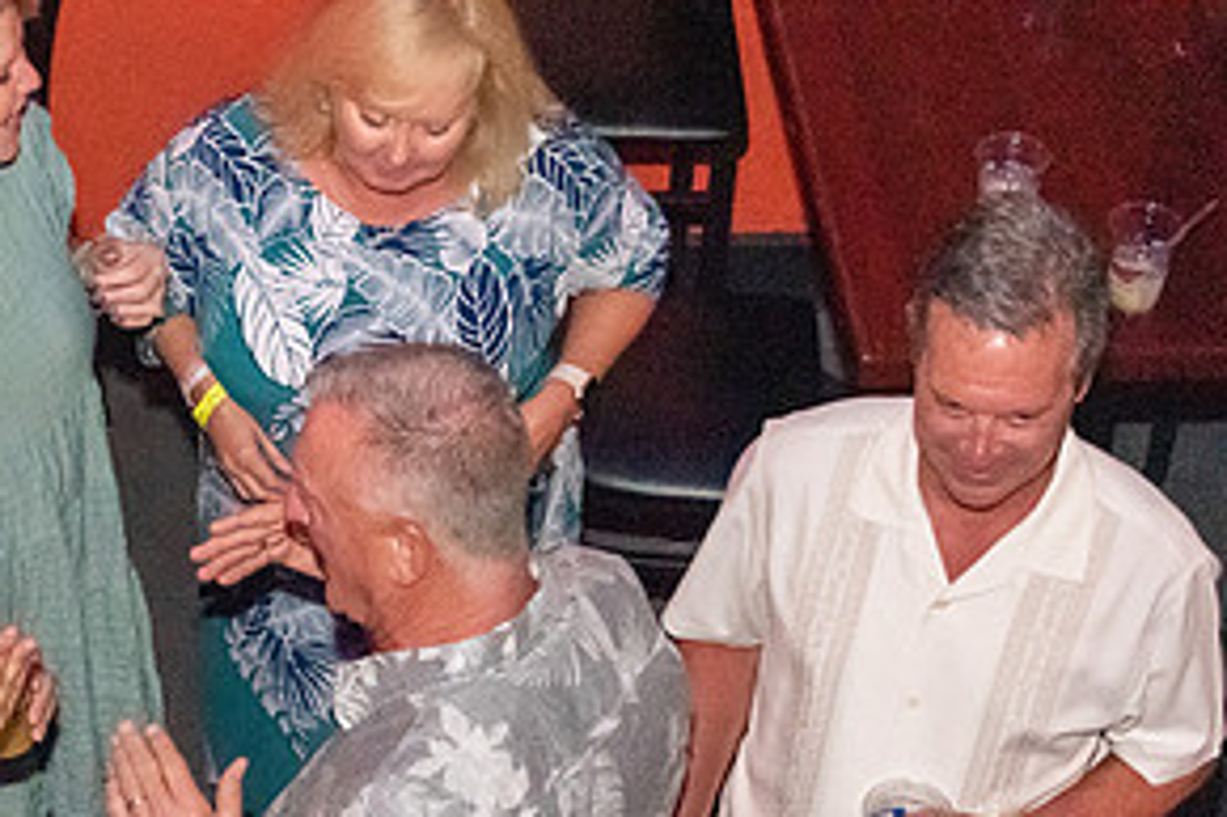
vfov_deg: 10.8
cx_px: 157
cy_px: 658
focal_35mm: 126
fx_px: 4292
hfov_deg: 16.1
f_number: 5
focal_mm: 42
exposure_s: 1/60
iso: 6400
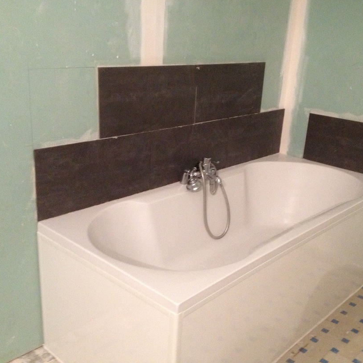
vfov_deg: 40.0
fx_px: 498
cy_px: 180
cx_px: 201
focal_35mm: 42
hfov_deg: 40.0
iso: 400
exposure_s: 1/17
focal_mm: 4.28
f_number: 2.4
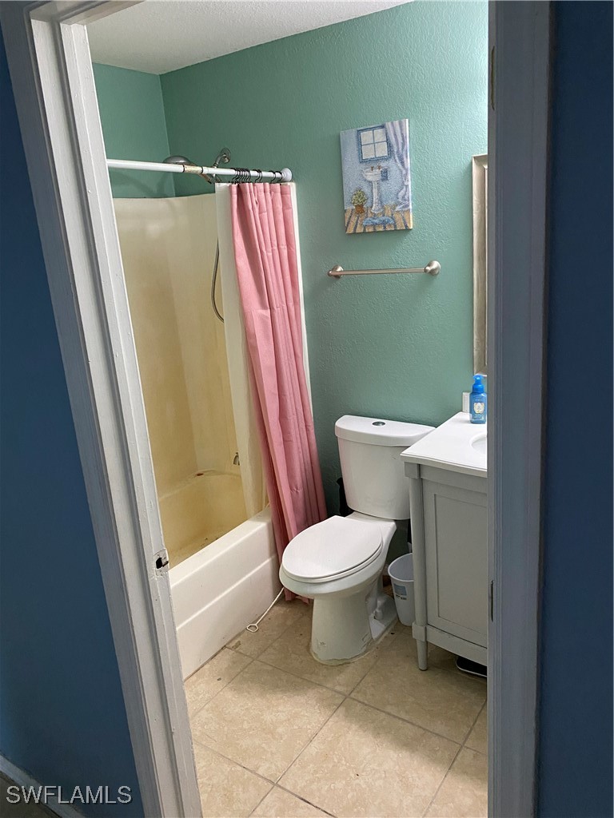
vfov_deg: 67.3
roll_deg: +4.7
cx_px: 307
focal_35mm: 26
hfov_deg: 53.1
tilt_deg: -13.6
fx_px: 615
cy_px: 409
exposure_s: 1/40
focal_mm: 4.25
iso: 400
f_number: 1.8
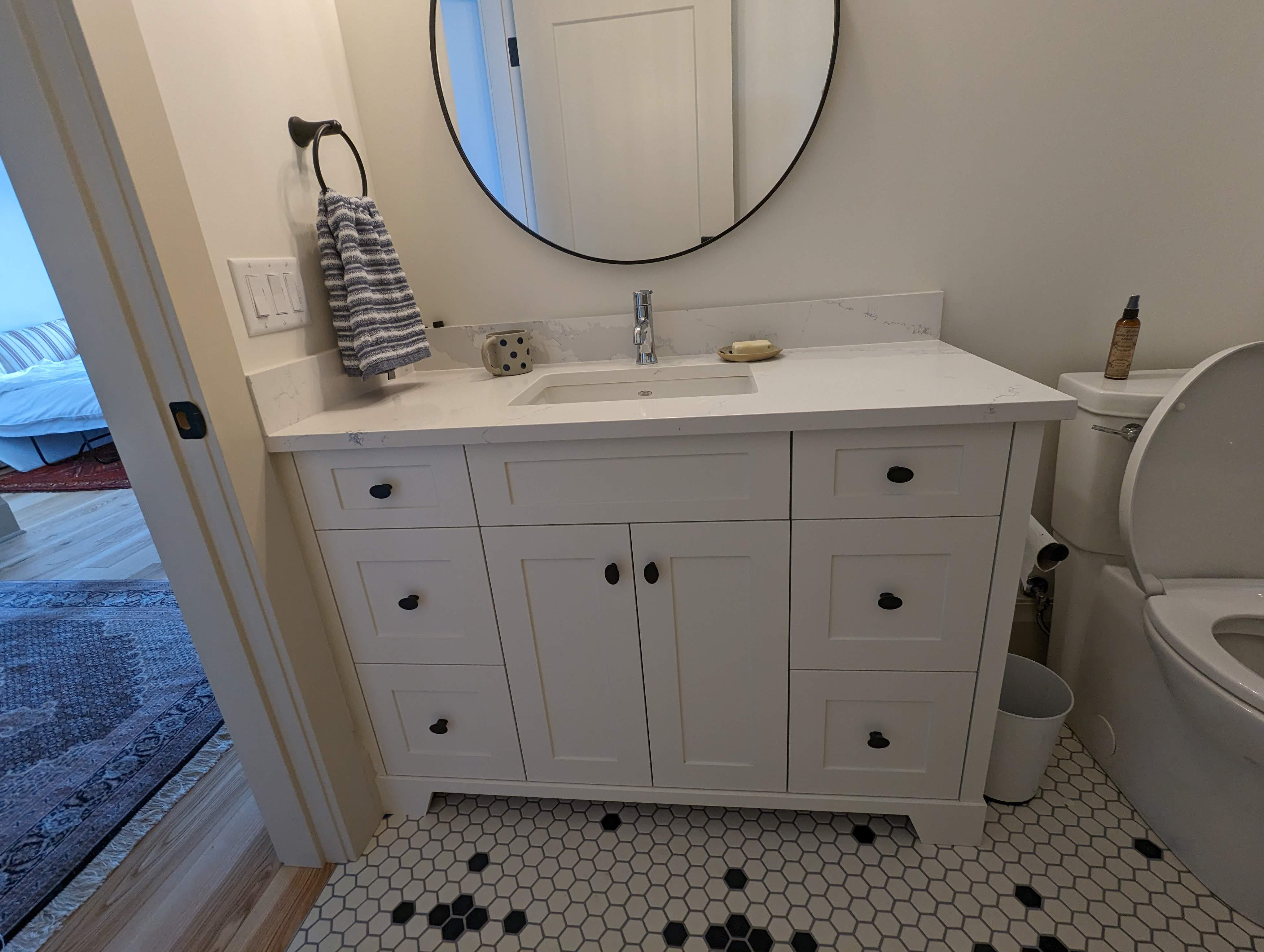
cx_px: 632
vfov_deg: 78.2
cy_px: 476
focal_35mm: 16
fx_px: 585
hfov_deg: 94.4
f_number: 2.2
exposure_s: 1/90.3
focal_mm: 2.35
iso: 140
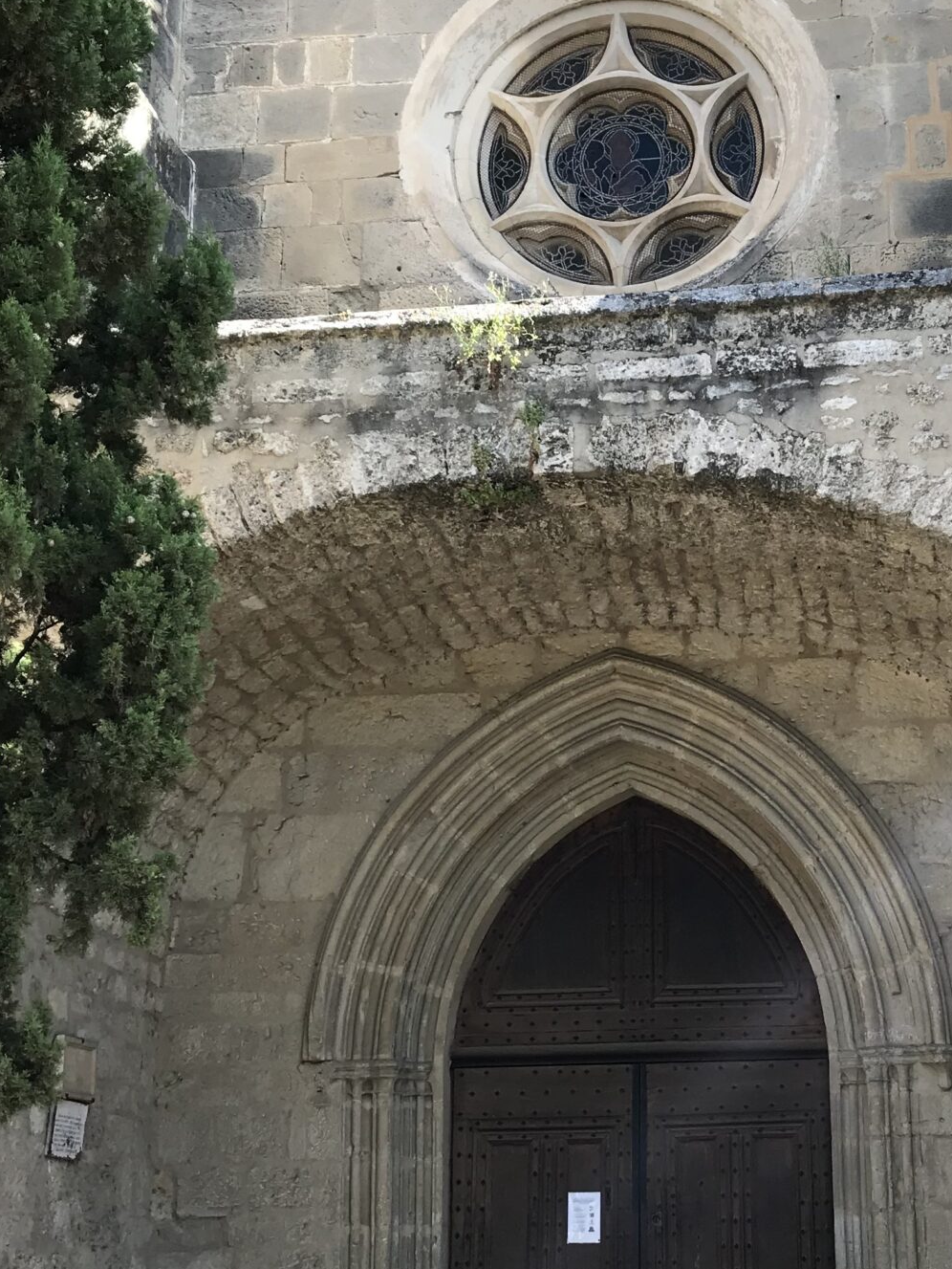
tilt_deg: +16.5
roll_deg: +0.1
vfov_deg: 35.4
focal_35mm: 54
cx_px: 682
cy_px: 740
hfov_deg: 26.8
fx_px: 1979
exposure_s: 1/384
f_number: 1.8
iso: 20
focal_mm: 3.99
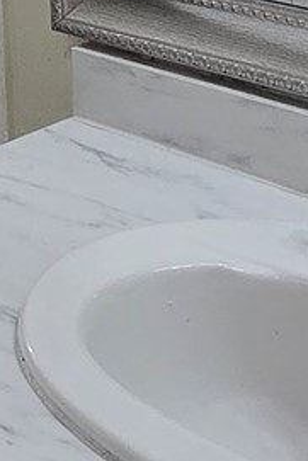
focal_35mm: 102
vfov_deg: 18.4
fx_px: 1307
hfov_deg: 11.8
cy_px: -163
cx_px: -342
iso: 80
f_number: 2.2
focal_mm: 2.2
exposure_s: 1/120
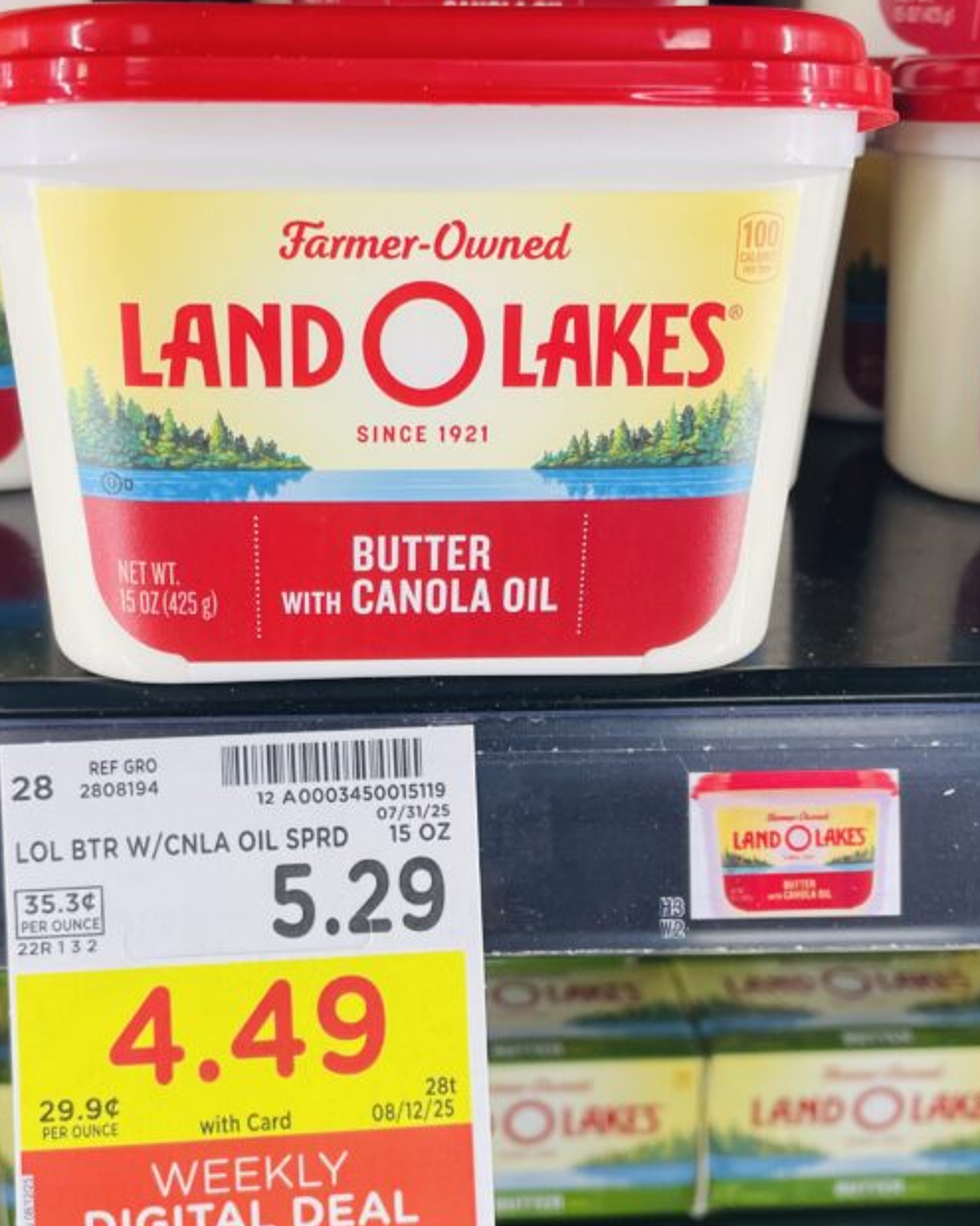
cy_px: 703
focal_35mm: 42
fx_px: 1523
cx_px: 388
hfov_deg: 35.5
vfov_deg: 43.7
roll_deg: +0.5
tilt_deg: -20.8
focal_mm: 4.2
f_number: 1.6
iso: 64
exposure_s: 1/120
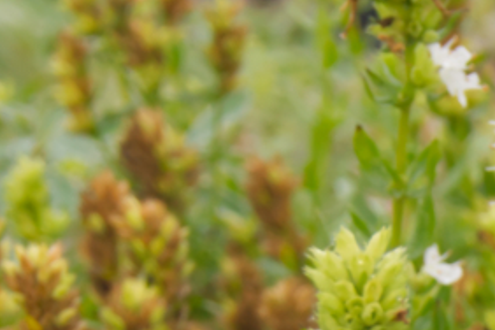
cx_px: 1009
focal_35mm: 351
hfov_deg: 5.7
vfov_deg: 3.9
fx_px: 4828
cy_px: 488
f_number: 13
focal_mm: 55
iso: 640
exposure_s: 1/100
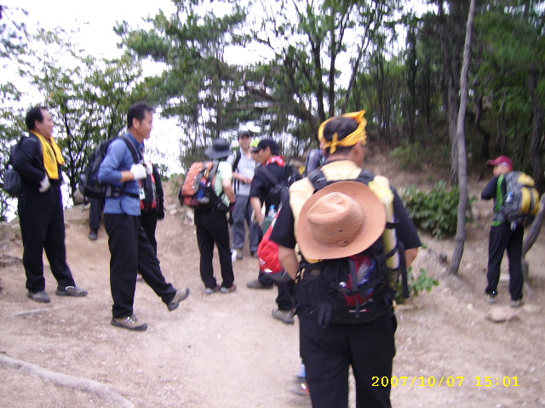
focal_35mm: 35
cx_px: 272
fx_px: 551
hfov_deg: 52.6
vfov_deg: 40.7
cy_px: 204
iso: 100
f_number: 2.8
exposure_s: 1/30
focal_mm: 5.95
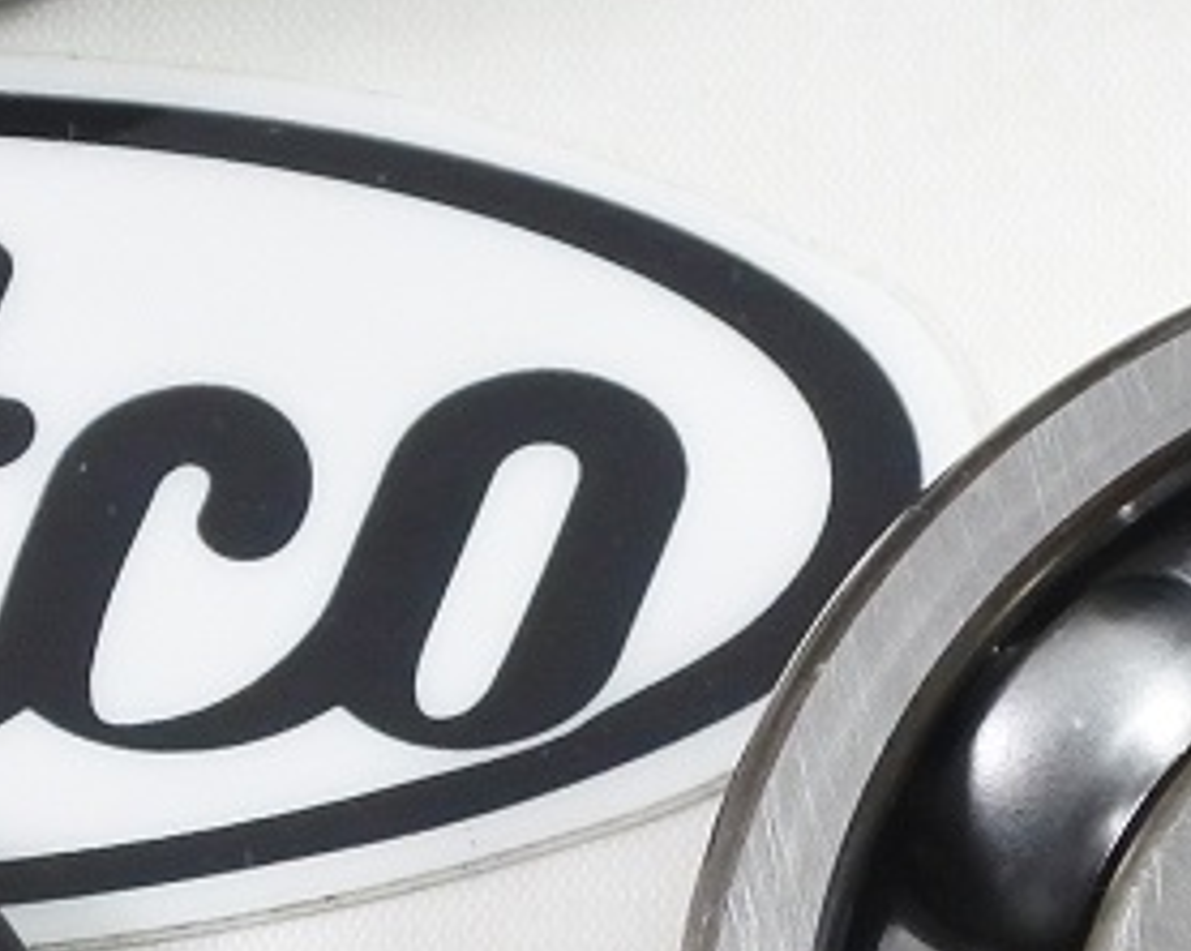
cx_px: 812
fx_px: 7714
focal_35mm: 219
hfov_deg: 8.8
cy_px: 366
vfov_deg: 7.1
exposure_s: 1/125
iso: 800
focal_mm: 14.7
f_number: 4.2
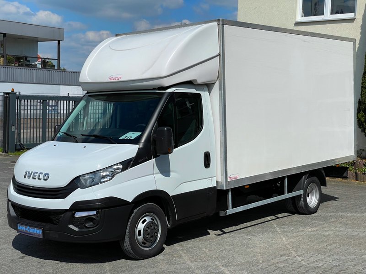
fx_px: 550
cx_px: 183
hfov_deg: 36.8
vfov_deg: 28.0
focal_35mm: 52
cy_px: 137
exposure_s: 1/4785
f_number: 2
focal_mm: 6
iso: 25
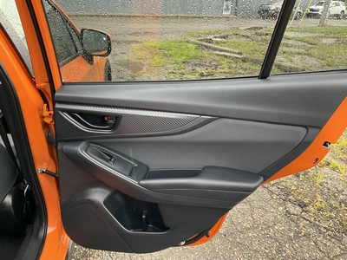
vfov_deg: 48.2
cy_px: 130
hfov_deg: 61.7
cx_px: 174
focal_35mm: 29
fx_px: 291
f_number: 1.8
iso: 64
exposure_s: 1/100
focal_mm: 3
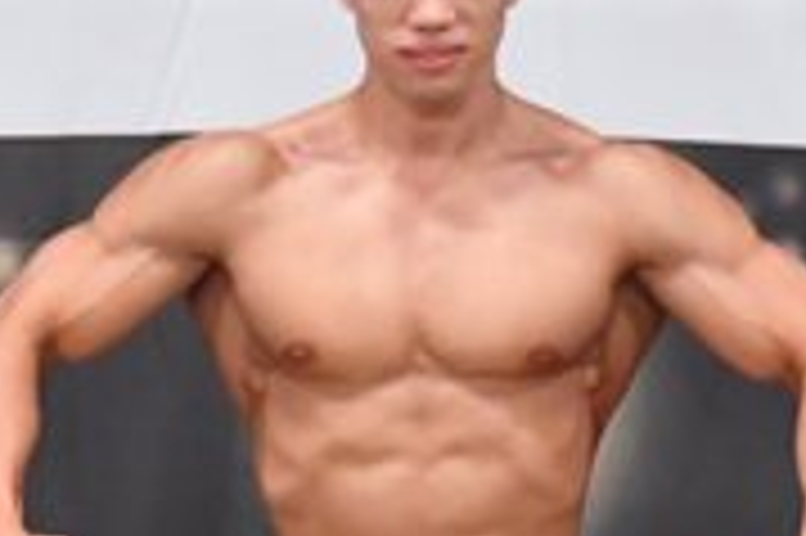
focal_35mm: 940
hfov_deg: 2.2
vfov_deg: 1.5
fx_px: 21026
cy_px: 761
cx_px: 38
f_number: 5.6
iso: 6400
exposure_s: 1/400
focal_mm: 145
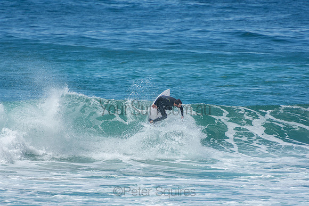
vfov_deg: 2.3
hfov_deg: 3.4
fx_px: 5151
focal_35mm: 600
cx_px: 154
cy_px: 103
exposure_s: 1/1250
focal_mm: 400
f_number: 5.6
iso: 180
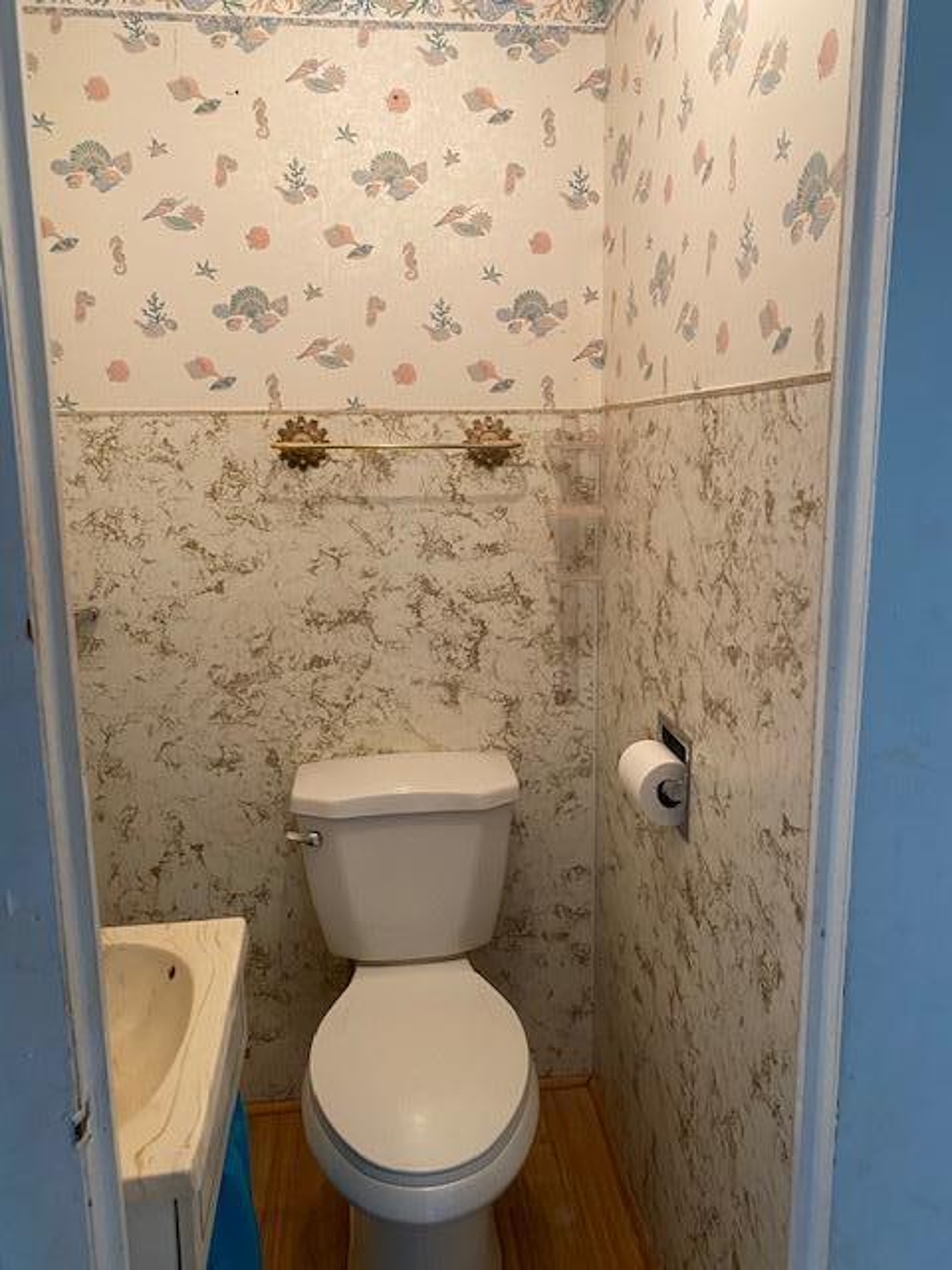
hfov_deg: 53.1
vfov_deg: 67.3
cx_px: 476
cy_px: 635
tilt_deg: -9.2
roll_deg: +1.3
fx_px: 953
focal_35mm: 26
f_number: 1.8
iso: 160
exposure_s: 1/60
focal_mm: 4.25
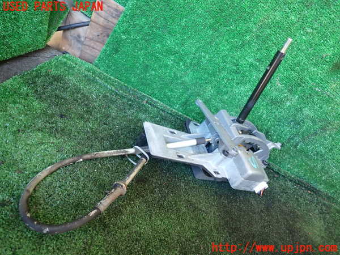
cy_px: 128
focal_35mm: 25
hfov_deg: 69.4
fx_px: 246
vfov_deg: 54.9
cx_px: 170
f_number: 2
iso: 250
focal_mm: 4.5
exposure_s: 1/30
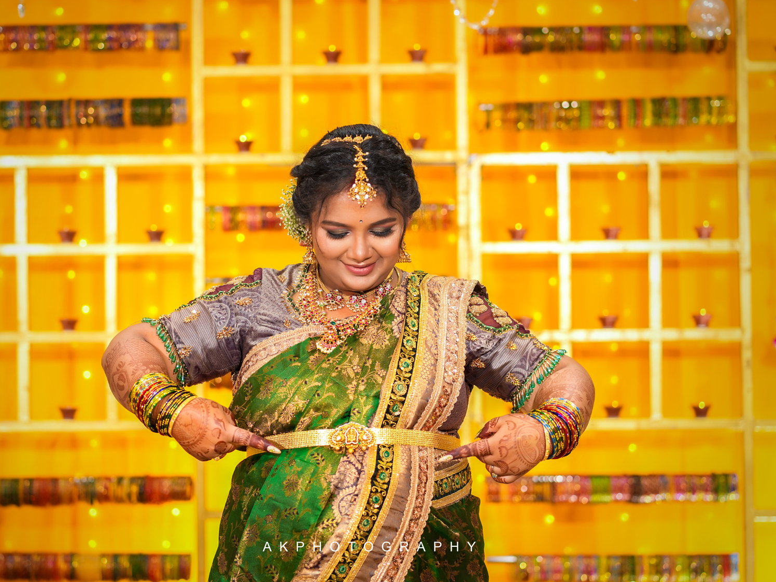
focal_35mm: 27
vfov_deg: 51.3
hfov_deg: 65.1
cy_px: 302
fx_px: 605
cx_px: 347
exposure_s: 1/100
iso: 400
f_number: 10
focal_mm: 24
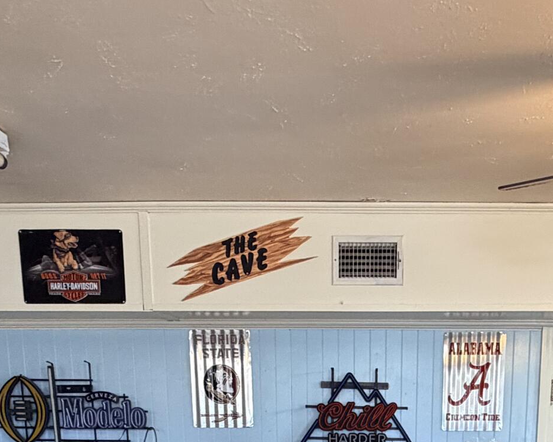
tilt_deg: -10.8
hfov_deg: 41.4
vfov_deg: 28.3
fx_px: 720
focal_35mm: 44
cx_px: 371
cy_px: 571
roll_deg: -0.5
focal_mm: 2.22
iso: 400
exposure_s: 1/60
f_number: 2.2
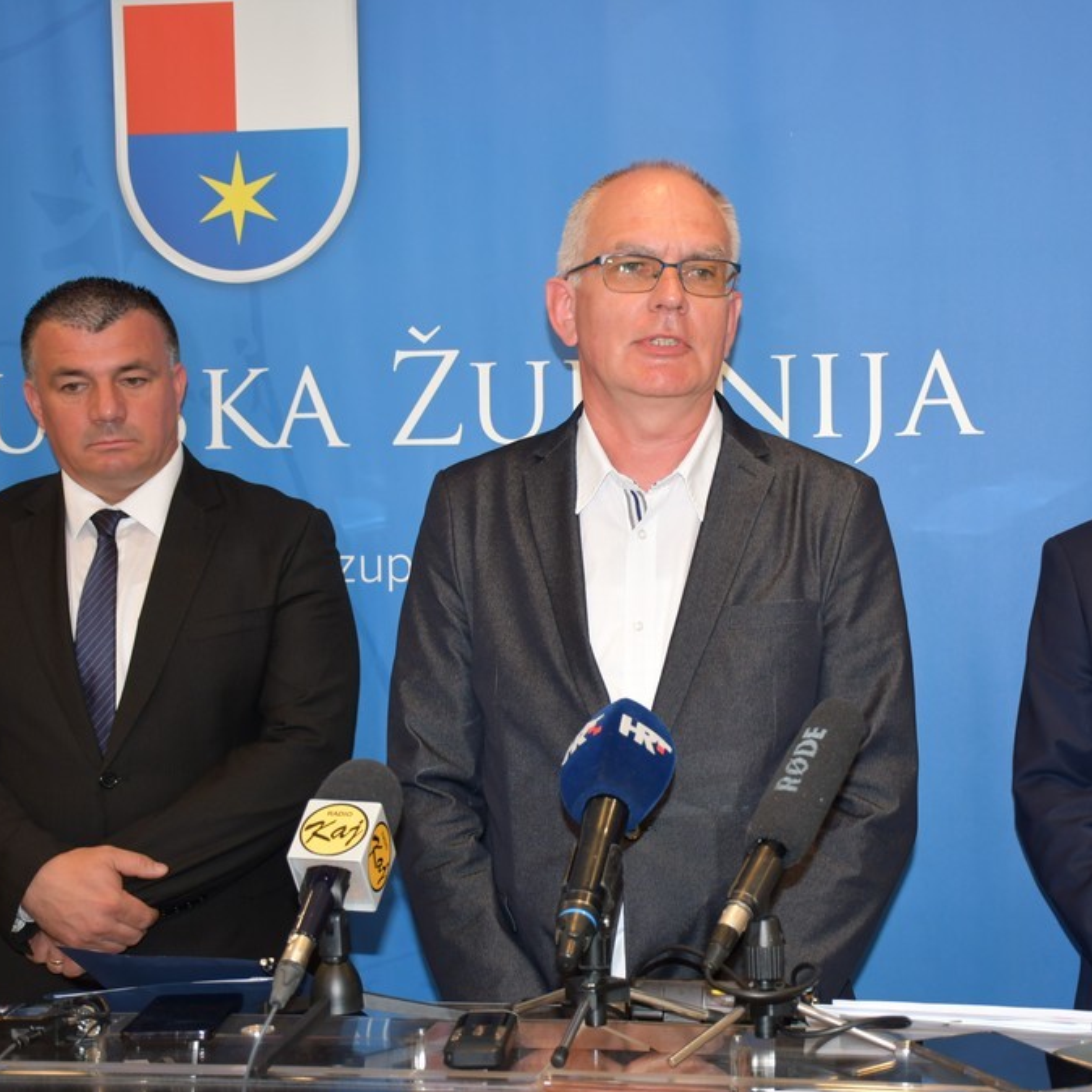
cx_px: 656
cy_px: 552
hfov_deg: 27.7
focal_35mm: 62
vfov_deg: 27.7
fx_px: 2213
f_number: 4
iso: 560
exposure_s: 1/60
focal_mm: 32
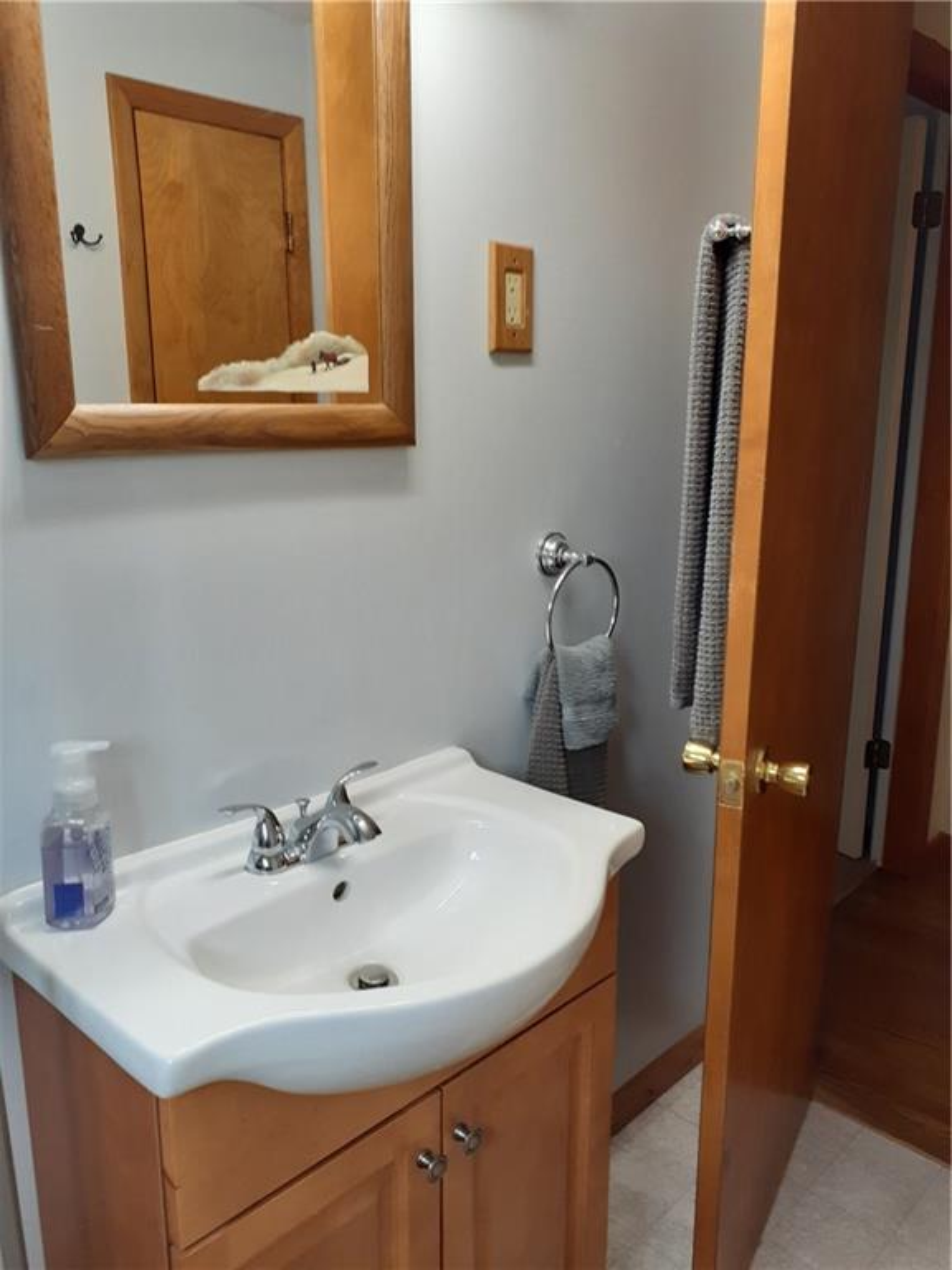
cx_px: 476
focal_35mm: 27
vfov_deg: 65.3
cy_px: 635
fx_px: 990
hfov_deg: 51.4
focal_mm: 3.6
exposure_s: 1/60
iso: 125
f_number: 1.9
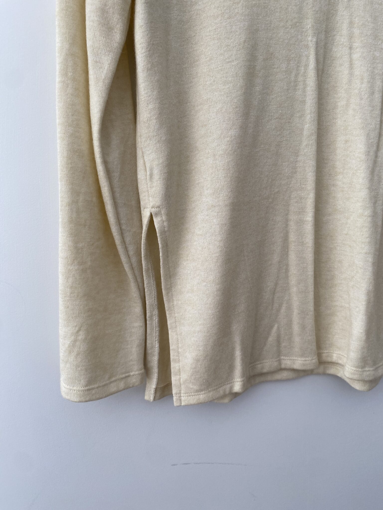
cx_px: 192
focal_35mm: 26
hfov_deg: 53.1
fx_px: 384
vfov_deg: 67.3
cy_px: 255
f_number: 1.8
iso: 64
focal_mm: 4.25
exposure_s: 1/120
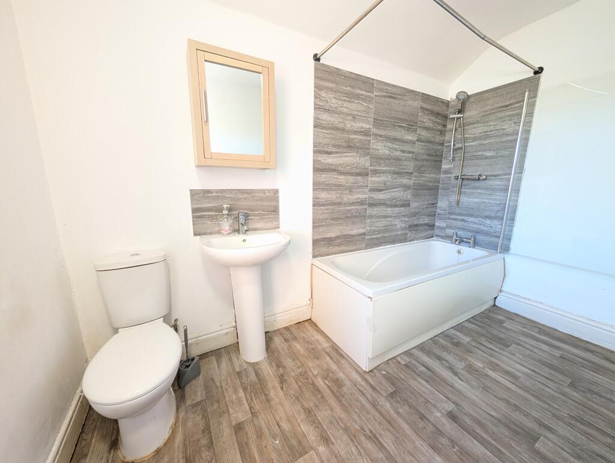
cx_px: 308
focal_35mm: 12
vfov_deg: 94.6
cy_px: 232
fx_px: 213
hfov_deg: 110.5
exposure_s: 1/90
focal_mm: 2.02
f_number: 1.7
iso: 363
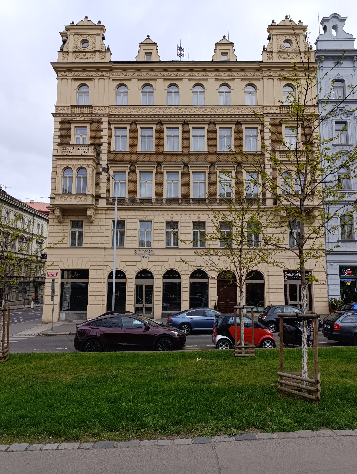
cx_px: 178
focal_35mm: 23
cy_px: 237
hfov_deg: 59.0
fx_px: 315
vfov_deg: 73.8
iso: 50
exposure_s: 1/187
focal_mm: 6.14
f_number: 1.6
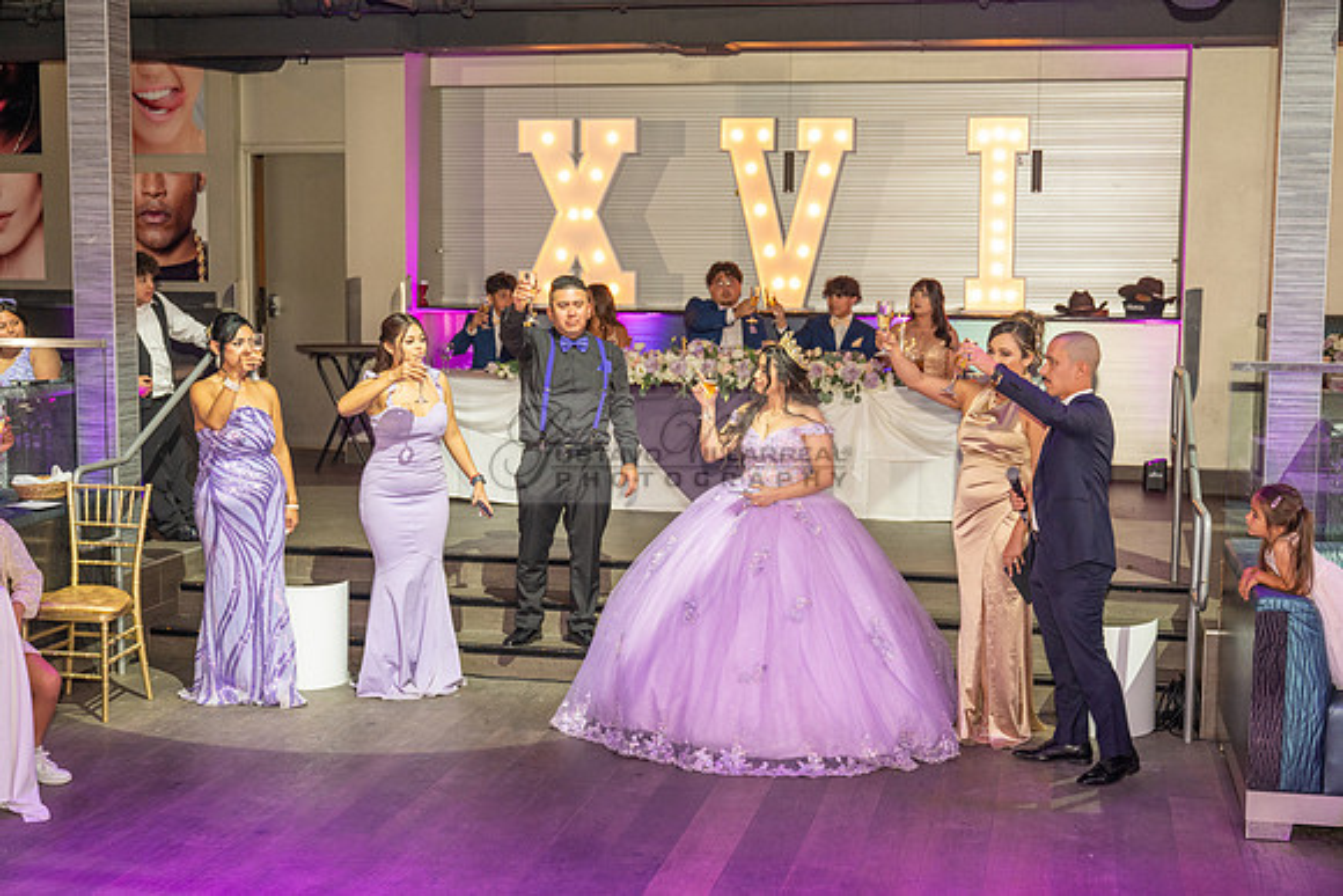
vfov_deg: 28.7
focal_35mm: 47
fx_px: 1754
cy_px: 448
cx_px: 672
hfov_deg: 41.9
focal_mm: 47
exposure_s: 1/125
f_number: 4
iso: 1000
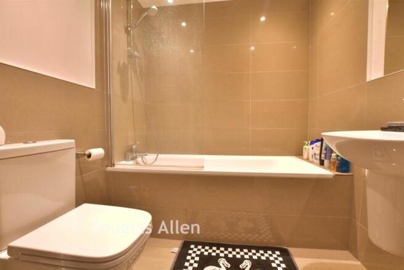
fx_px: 168
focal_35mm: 15
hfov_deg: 100.4
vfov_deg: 77.4
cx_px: 202
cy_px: 135
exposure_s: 1.3
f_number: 8
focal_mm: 10
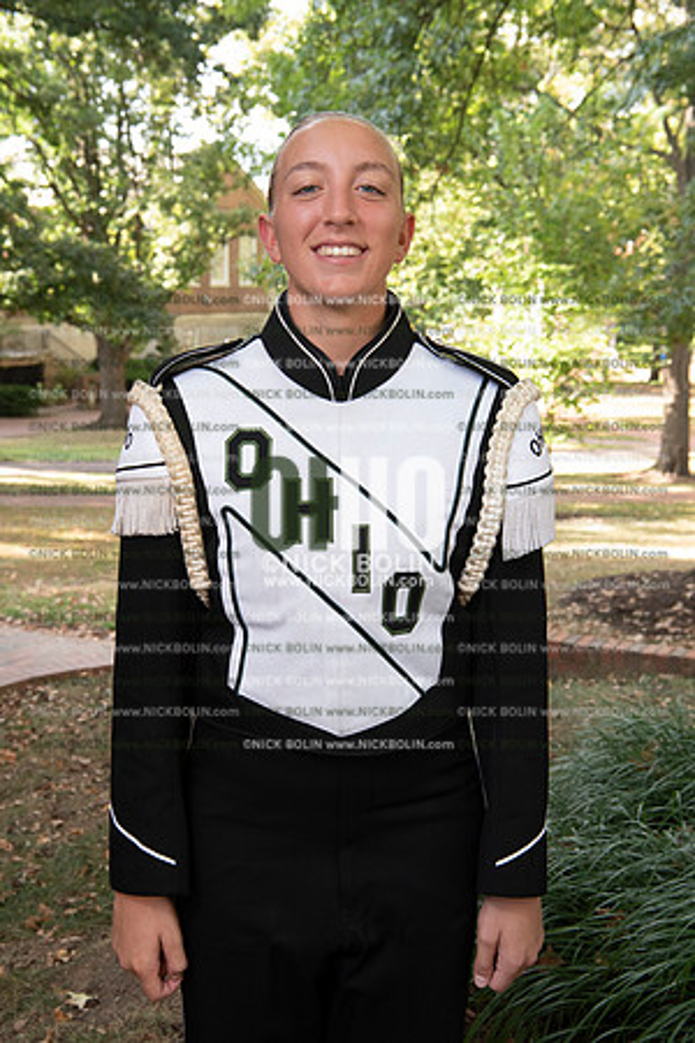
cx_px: 348
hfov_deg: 27.0
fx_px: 1448
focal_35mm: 50
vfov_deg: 39.6
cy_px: 522
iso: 800
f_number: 8
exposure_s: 1/100
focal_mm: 50
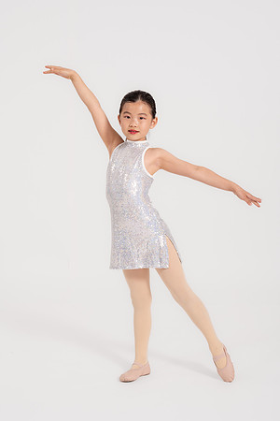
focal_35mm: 56
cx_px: 140
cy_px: 210
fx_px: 653
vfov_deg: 35.6
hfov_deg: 24.2
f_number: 10
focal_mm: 56
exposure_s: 1/125
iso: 400
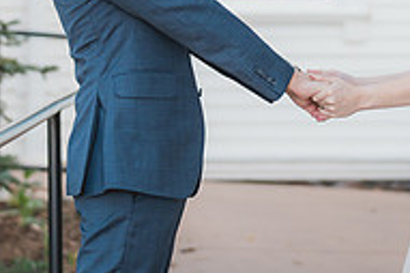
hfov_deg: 13.1
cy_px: 10
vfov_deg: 8.7
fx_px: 1775
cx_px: 296
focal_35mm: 156
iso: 400
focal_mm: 50
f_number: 1.8
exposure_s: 1/800
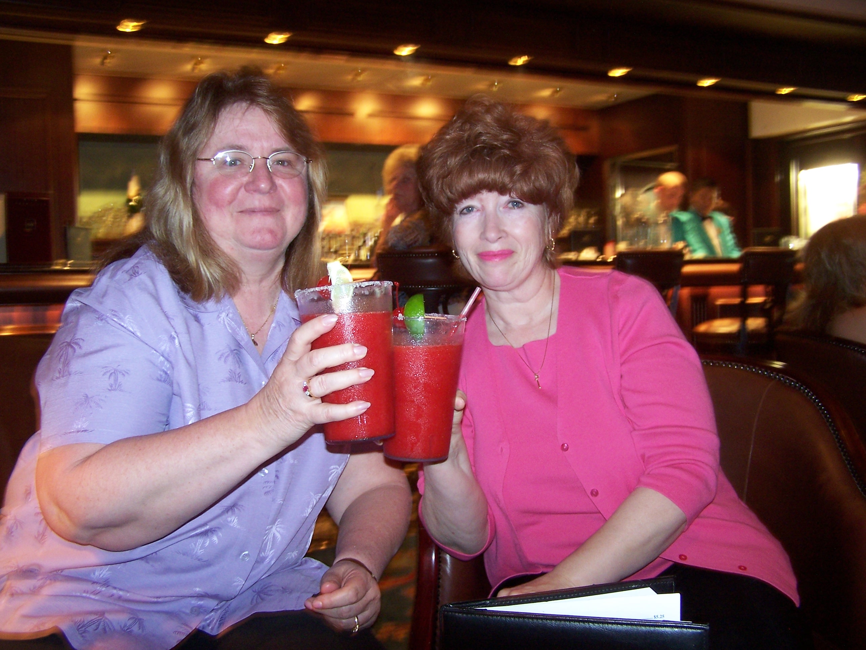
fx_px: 951
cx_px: 433
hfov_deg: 49.0
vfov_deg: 37.7
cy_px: 325
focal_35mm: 38
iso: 140
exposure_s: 1/2
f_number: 2.8
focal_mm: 6.3
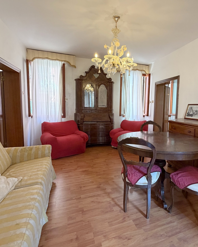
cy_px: 118
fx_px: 139
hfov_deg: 69.7
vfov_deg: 83.2
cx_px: 124
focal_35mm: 19
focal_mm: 2.22
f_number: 2.2
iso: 320
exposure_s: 1/50
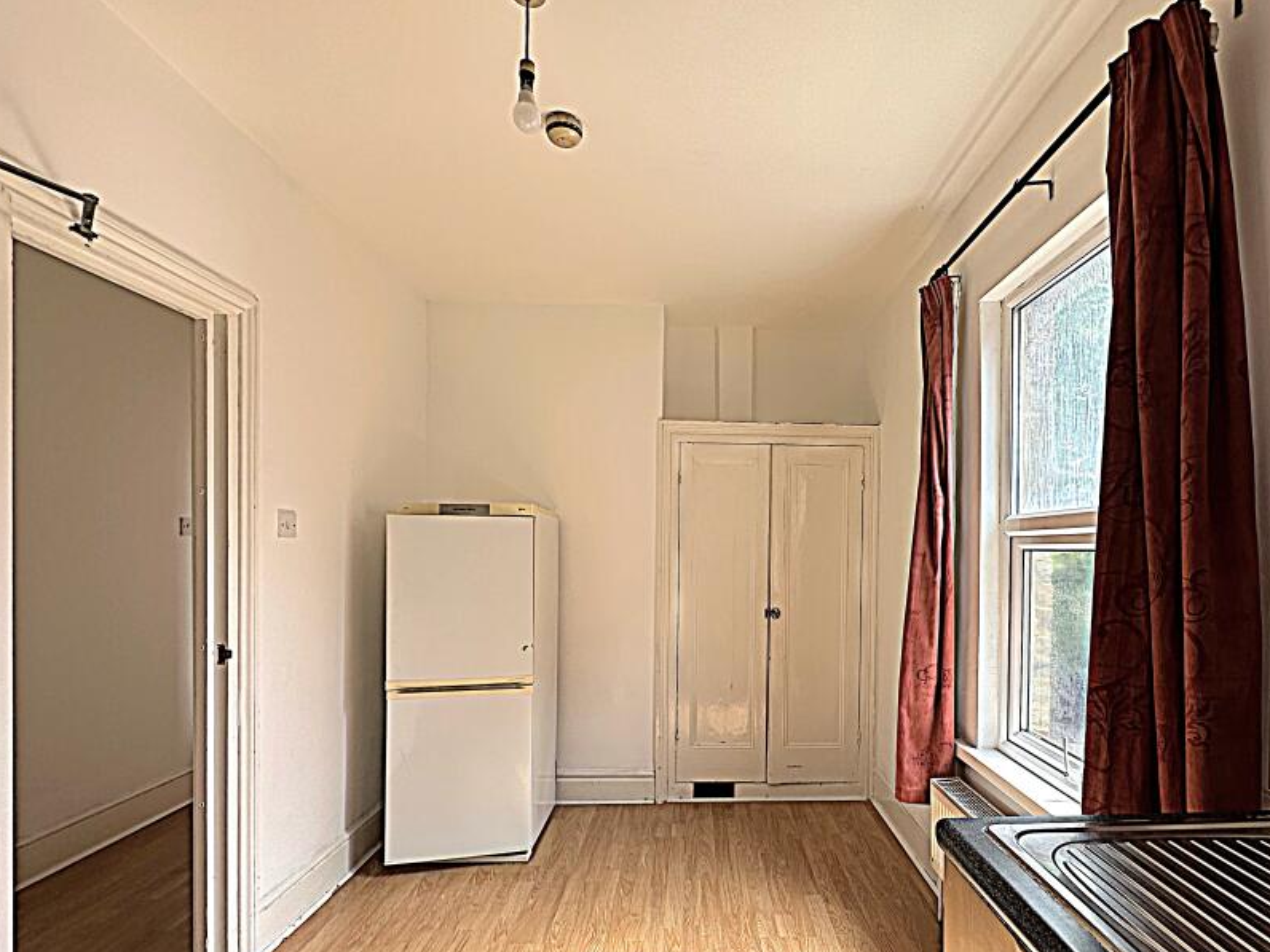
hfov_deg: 87.3
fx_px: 660
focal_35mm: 18
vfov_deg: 71.0
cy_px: 560
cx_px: 720
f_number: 2.2
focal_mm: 2.22
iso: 40
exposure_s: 1/117
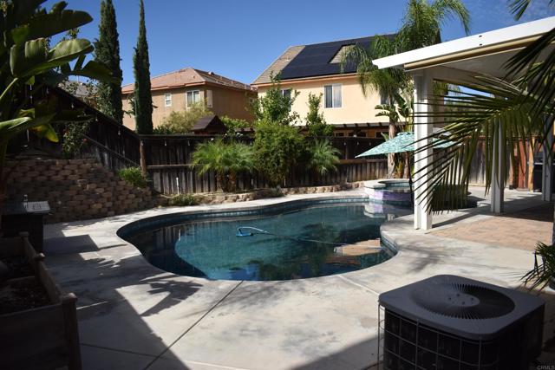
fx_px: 416
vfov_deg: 48.0
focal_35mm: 27
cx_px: 278
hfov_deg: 67.4
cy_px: 185
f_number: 4
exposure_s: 1/4000
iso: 320
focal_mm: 18
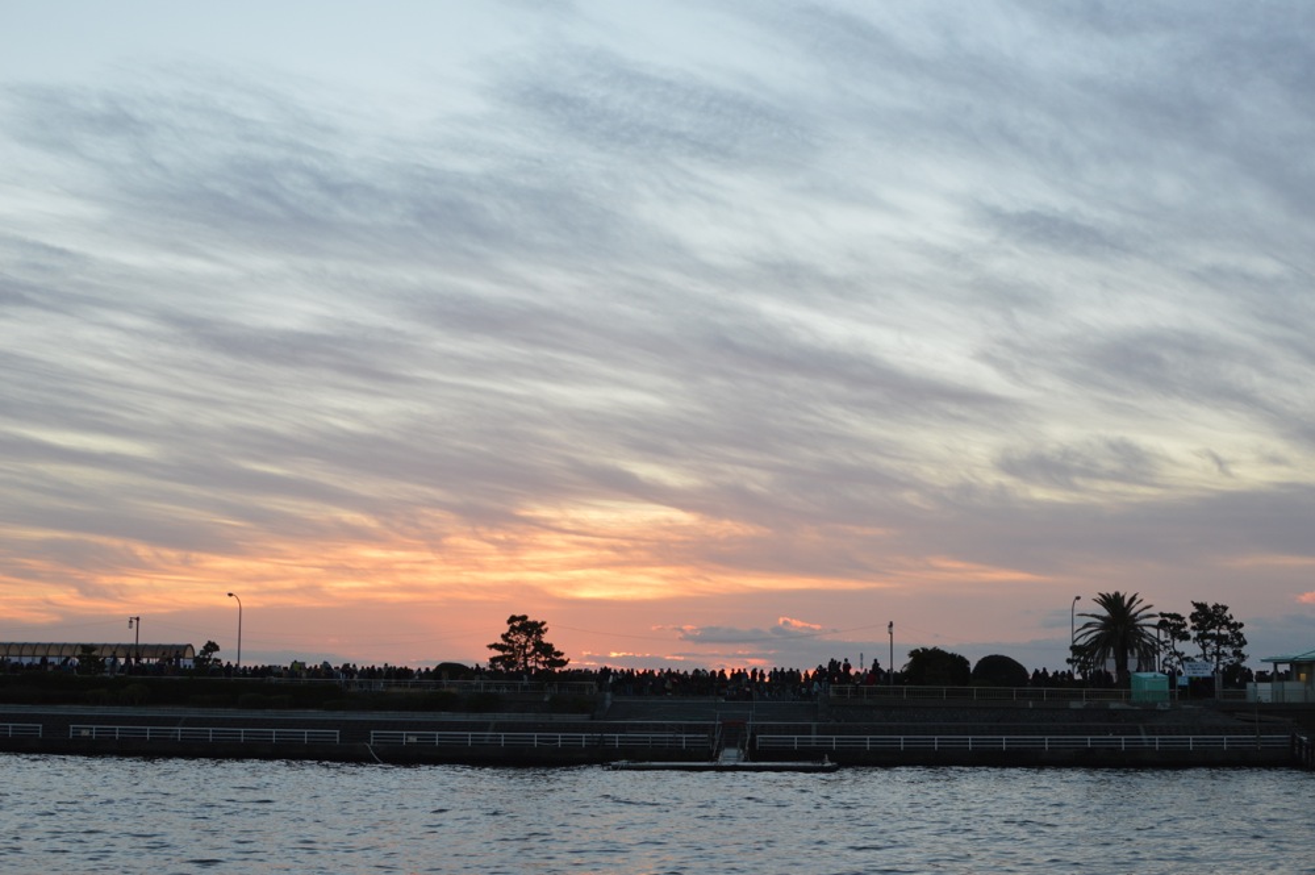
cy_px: 438
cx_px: 658
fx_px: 1916
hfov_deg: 37.9
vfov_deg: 25.7
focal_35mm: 52
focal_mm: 35
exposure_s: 1/125
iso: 320
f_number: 5.6
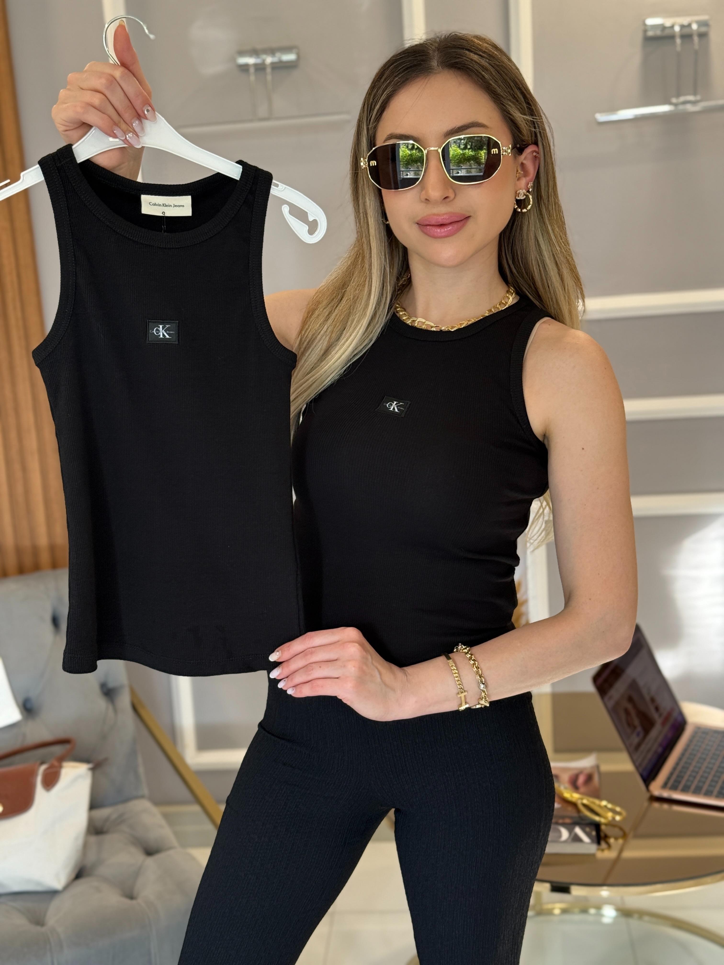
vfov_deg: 39.7
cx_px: 362
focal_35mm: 48
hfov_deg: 30.3
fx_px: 1339
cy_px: 482
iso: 100
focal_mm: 6.76
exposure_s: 1/61
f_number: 1.78
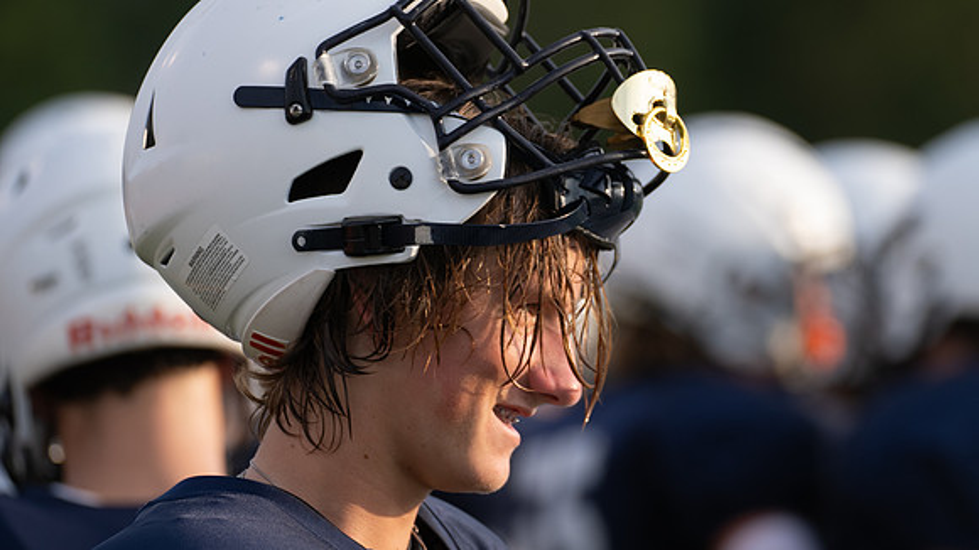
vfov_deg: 3.8
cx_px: 490
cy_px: 275
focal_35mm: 323
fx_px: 8378
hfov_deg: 6.7
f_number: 5.6
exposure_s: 1/1250
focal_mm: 308
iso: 500
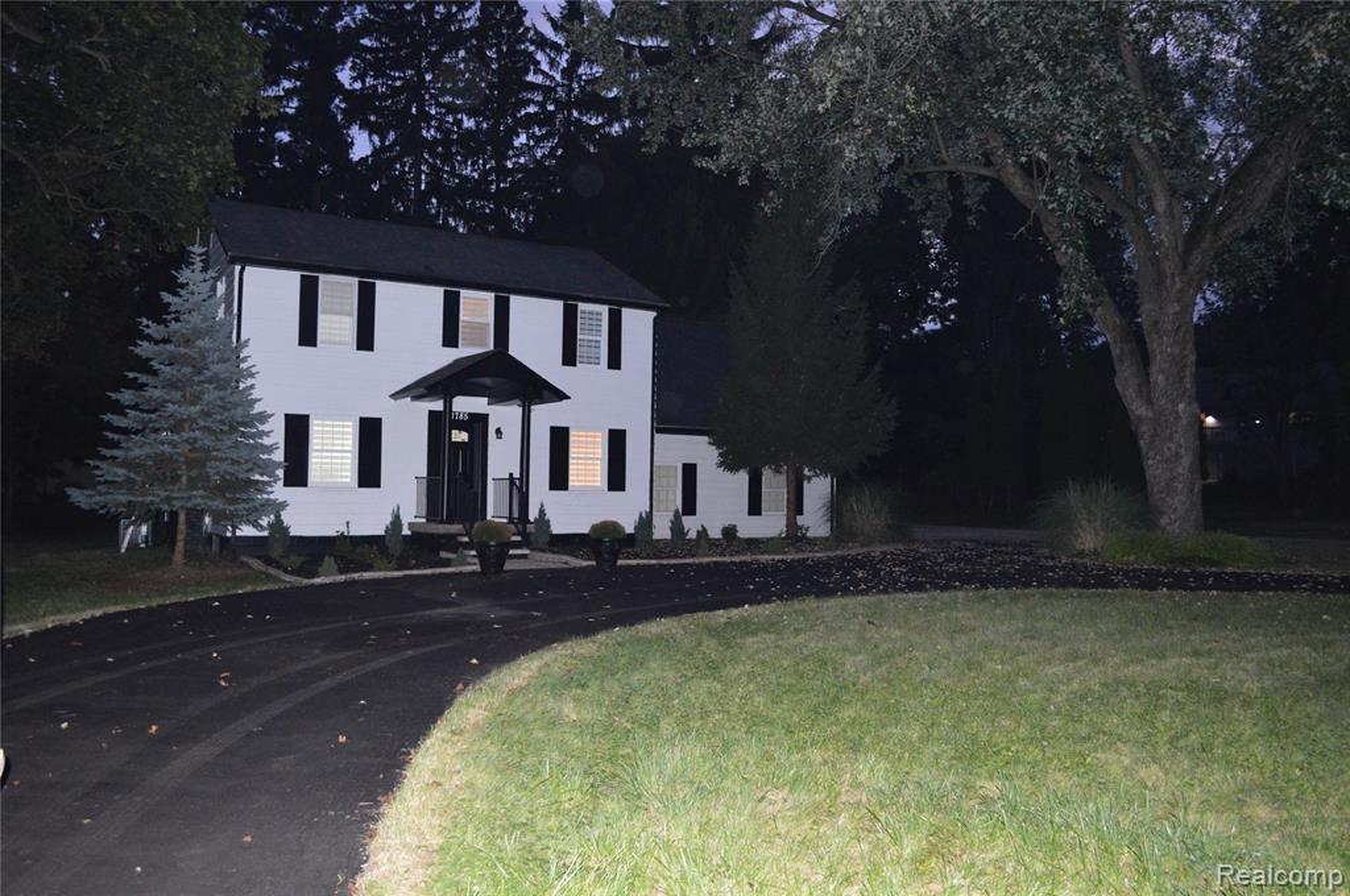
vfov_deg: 47.8
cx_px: 675
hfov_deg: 67.4
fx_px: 1011
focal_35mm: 27
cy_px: 448
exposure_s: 1/60
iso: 3200
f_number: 3.5
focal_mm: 18
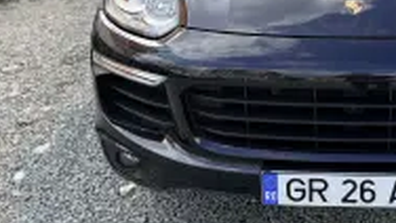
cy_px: 0
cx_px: 352
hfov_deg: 38.6
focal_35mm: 50
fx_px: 525
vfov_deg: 23.0
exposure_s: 1/1464
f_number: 1.78
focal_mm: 6.76
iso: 100
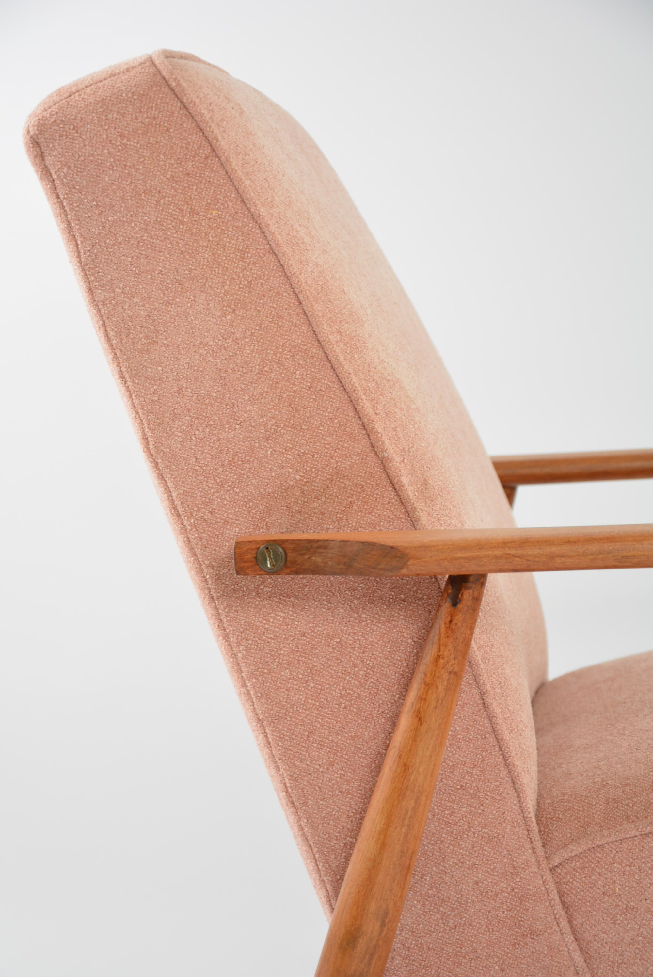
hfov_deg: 13.8
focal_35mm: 99
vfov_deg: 20.6
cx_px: 326
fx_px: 2688
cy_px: 488
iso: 800
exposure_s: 1/125
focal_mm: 66
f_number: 5.6
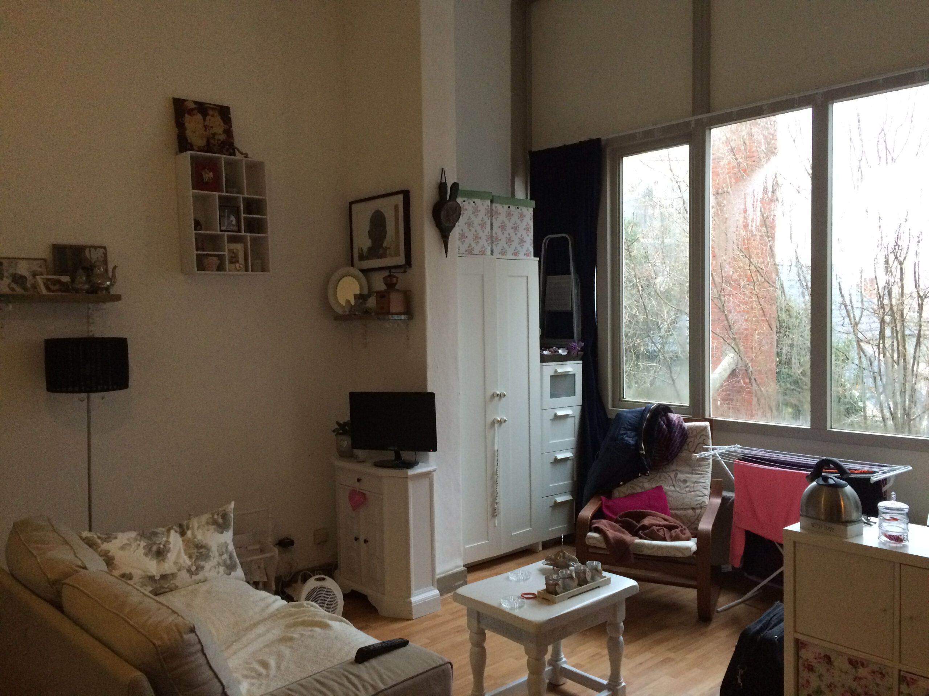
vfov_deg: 48.2
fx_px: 778
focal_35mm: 29
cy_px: 348
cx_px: 464
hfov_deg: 61.7
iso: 320
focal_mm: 4.15
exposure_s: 1/30
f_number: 2.2
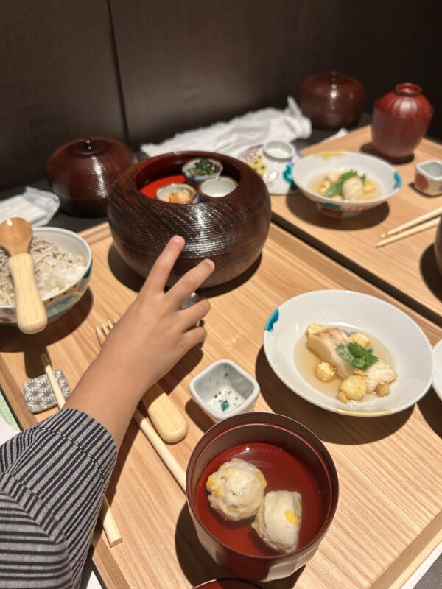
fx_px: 443
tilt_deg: -41.1
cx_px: 221
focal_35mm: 26
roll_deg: -0.6
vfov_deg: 67.3
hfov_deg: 53.1
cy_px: 294
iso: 200
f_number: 1.5
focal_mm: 5.7
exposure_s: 1/60
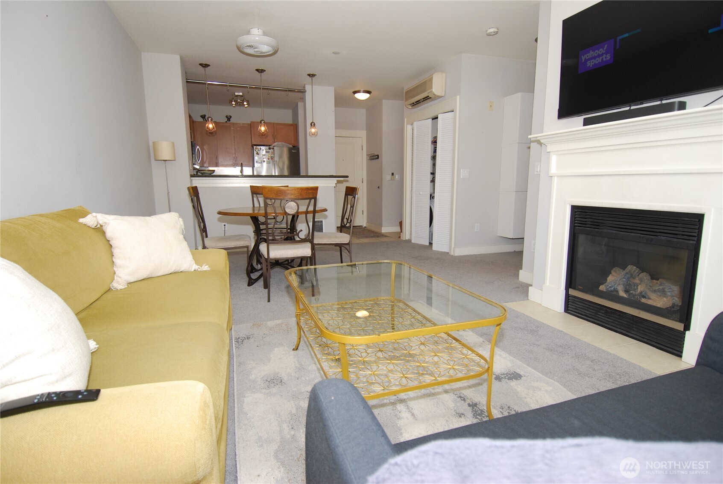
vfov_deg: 67.5
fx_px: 362
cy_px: 242
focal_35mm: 18
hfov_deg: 89.9
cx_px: 362
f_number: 4
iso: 200
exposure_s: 1/60
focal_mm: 12
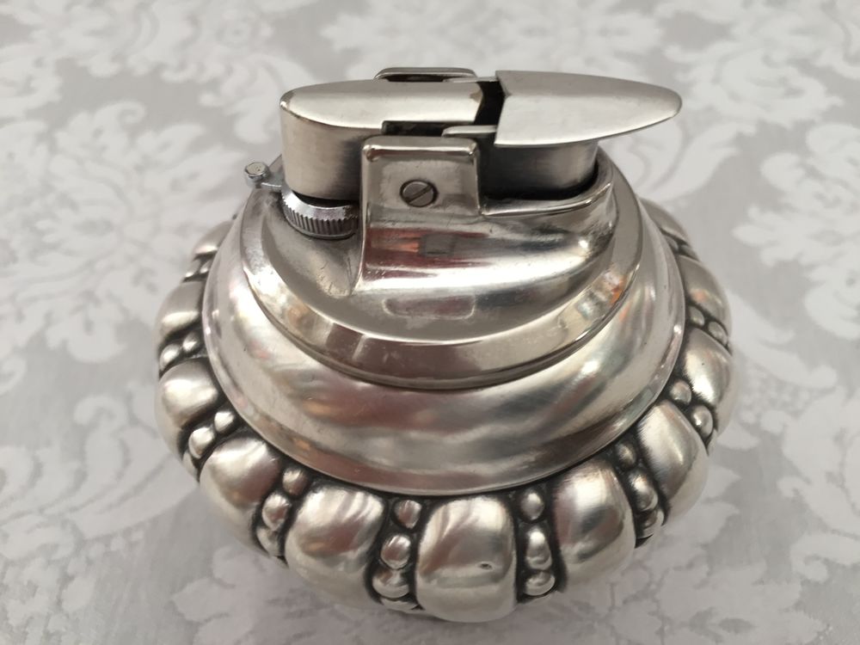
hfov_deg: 61.7
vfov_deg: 48.2
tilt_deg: -50.6
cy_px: 322
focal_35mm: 29
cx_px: 430
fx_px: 720
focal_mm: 4.15
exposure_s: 1/33
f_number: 2.2
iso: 80
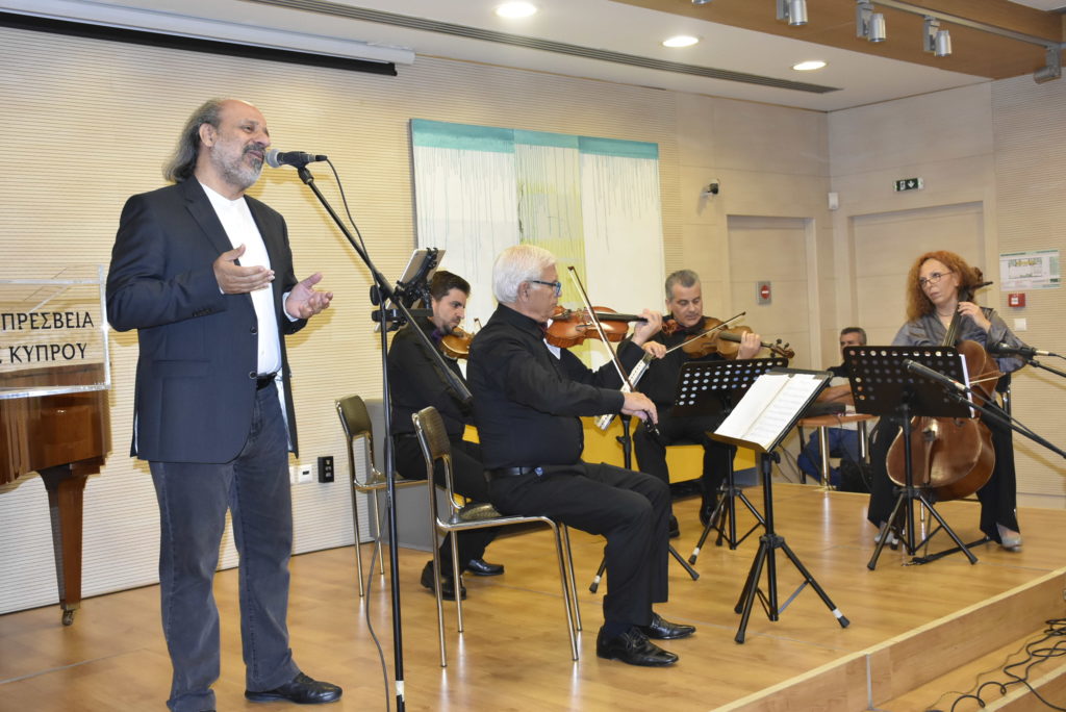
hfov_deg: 49.5
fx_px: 1155
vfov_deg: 34.3
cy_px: 356
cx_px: 533
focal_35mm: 39
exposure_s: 1/80
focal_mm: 26
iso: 1600
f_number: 5.6
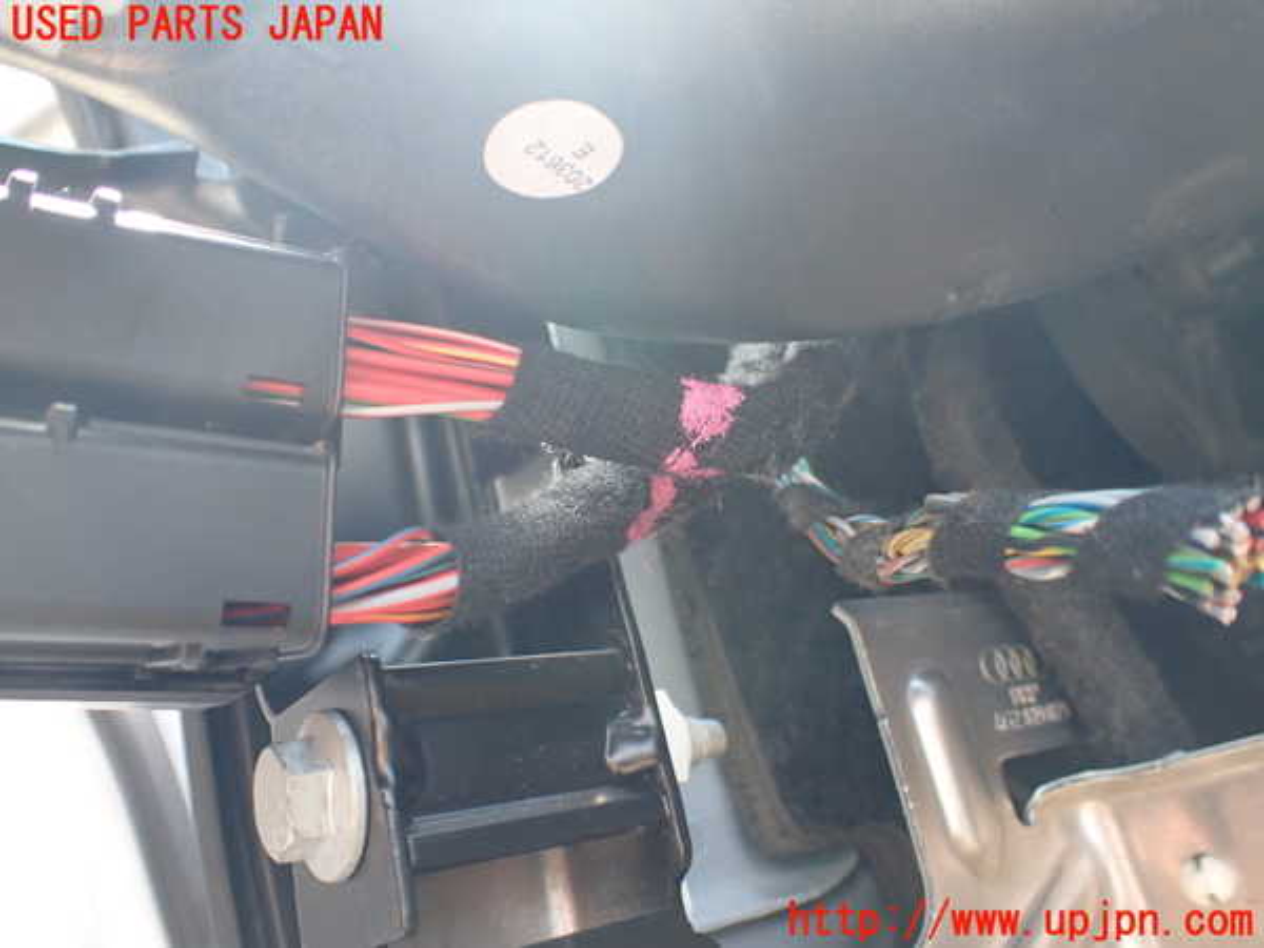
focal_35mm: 30
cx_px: 632
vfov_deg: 46.8
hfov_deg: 60.0
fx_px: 1095
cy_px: 474
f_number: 2.3
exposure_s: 1/125
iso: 250
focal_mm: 5.4
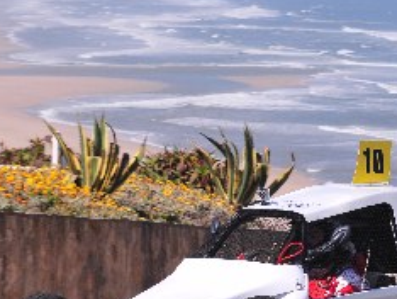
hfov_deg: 7.5
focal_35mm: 263
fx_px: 3018
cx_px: 300
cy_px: 210
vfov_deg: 5.7
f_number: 6.3
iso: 250
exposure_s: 1/800
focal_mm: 95
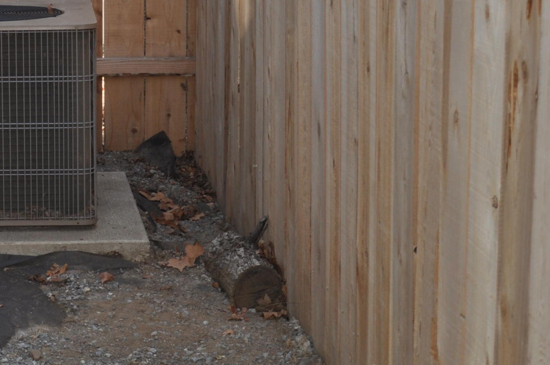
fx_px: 1495
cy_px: 84
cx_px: 33
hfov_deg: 20.3
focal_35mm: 98
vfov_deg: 13.9
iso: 200
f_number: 6.3
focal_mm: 26
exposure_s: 1/200
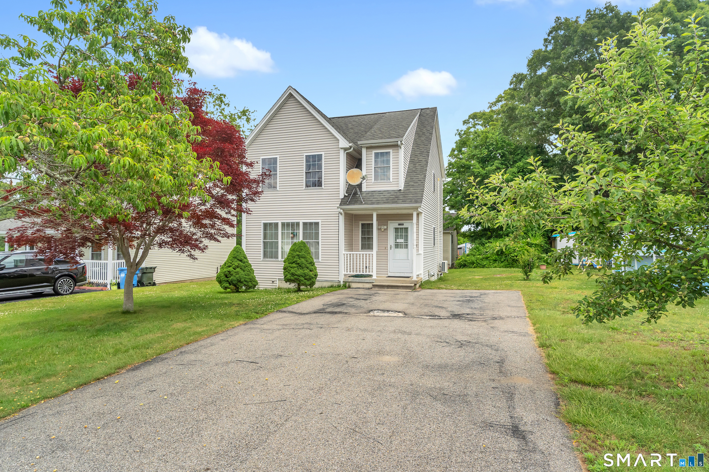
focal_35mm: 19
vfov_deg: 63.5
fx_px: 382
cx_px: 354
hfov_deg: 85.7
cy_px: 236
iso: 1250
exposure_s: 1/640
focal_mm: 19.4
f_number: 7.1
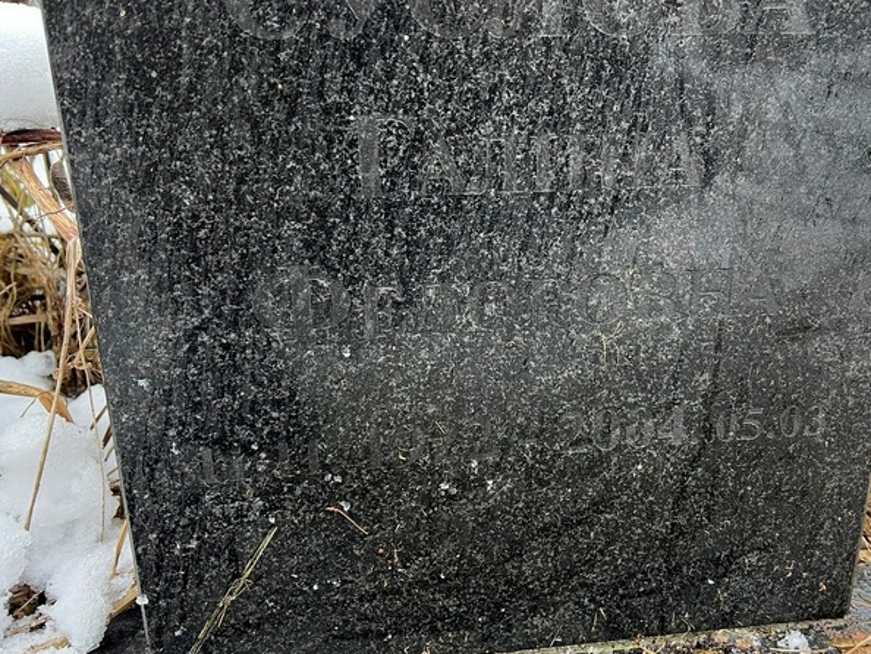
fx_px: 881
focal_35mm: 35
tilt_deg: -22.3
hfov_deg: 52.3
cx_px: 516
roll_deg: -1.4
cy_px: 284
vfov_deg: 40.6
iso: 125
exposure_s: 1/61
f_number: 1.5
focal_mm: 5.7
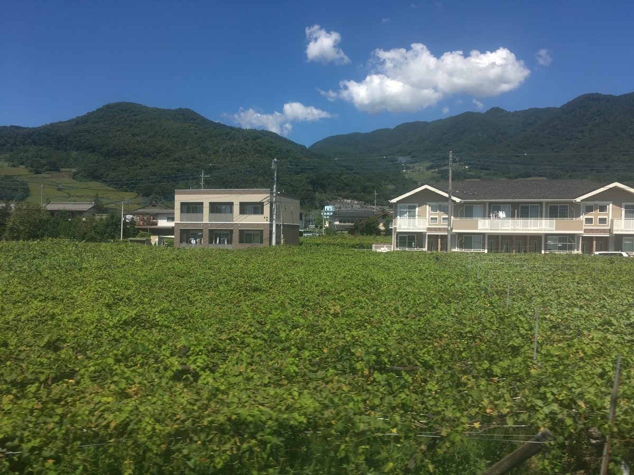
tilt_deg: -0.6
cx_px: 317
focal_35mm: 29
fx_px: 531
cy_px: 238
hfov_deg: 61.7
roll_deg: -0.6
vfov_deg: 48.2
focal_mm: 4.15
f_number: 2.2
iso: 25
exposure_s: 1/1026
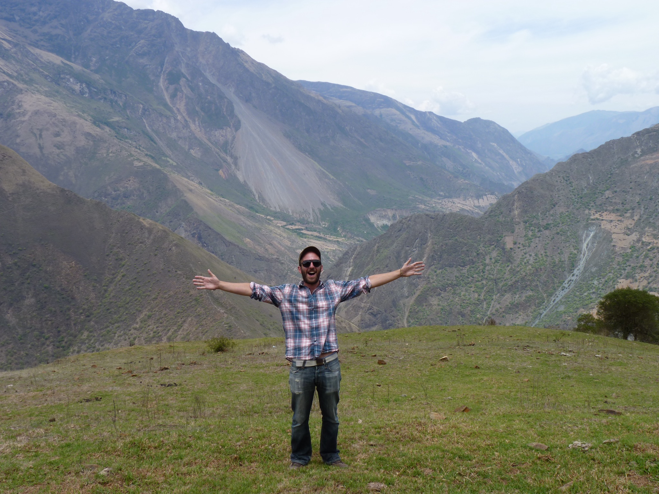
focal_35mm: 37
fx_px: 704
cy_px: 247
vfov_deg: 38.7
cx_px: 330
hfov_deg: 50.1
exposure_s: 1/320
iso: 80
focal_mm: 6.6
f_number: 5.6
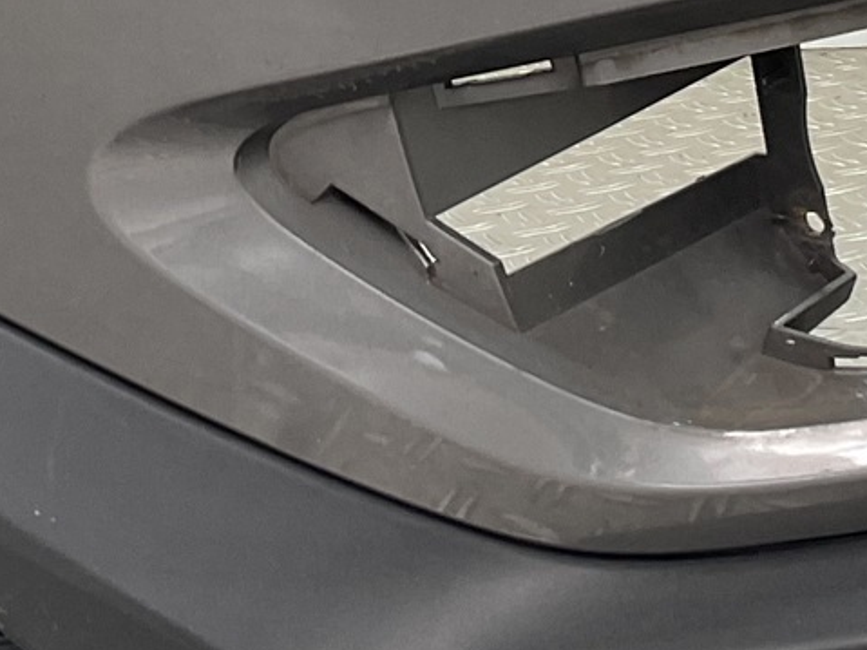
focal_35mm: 122
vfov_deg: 11.9
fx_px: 3055
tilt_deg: -7.8
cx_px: 413
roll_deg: +5.2
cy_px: -114
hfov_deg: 16.2
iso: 25
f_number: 1.8
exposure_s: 1/100
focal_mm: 3
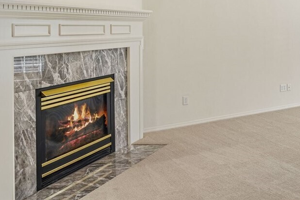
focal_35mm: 44
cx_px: 358
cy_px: 23
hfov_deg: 35.4
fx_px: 367
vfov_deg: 29.3
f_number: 8
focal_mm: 16
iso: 400
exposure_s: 1/125
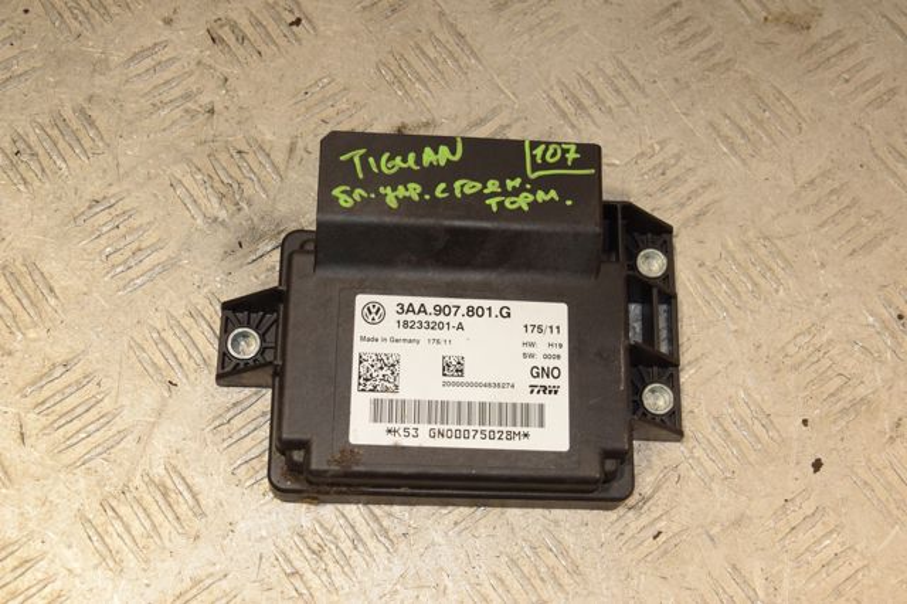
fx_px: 1284
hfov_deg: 38.9
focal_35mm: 51
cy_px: 302
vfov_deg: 26.5
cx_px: 454
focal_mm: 34
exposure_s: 1/200
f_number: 8
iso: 800
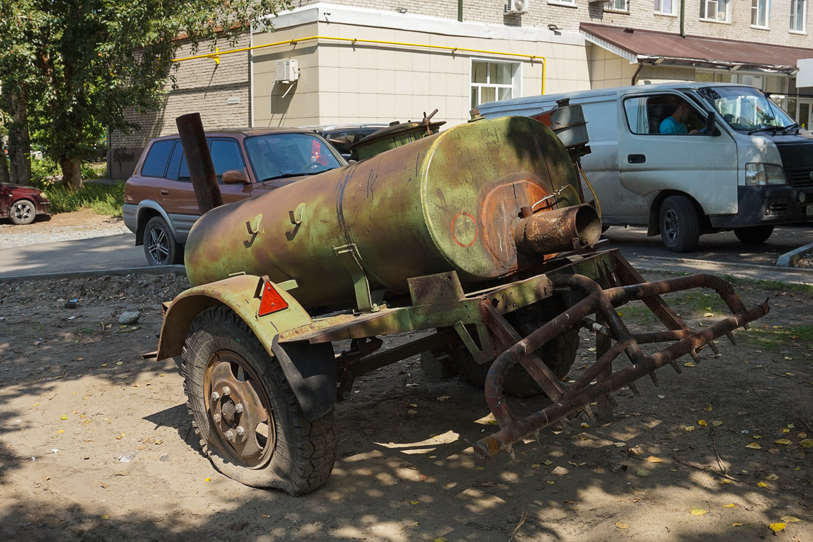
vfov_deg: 35.5
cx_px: 406
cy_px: 271
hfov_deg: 51.3
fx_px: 847
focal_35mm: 38
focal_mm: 25
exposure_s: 1/500
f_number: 8
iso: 250
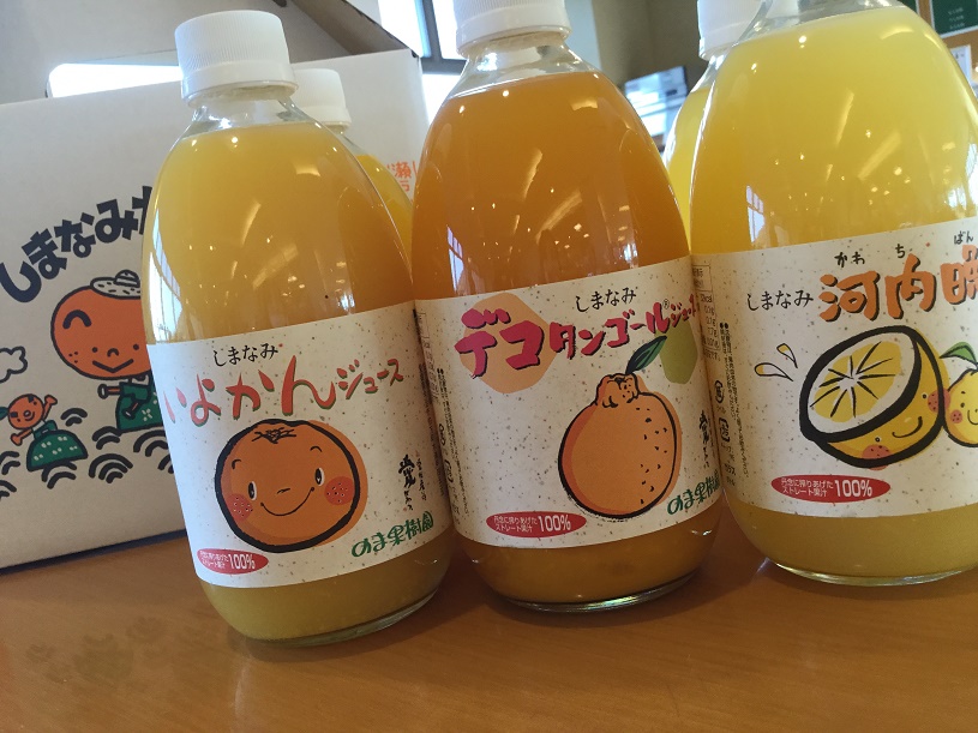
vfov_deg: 45.4
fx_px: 876
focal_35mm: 31
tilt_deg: -7.7
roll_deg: +9.7
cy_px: 366
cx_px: 489
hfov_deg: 58.4
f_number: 2.4
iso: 32
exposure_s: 1/30
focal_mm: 3.3
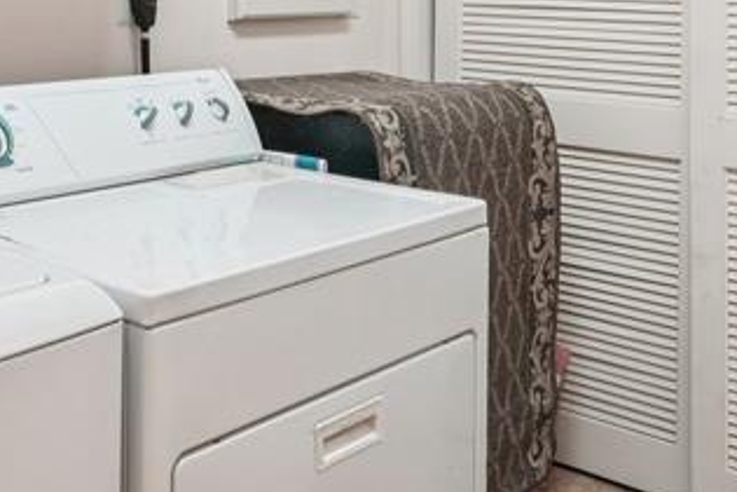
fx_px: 1064
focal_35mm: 52
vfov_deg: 24.3
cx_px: 220
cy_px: -47
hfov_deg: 37.6
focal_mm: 16
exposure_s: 1/15
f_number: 9
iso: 400
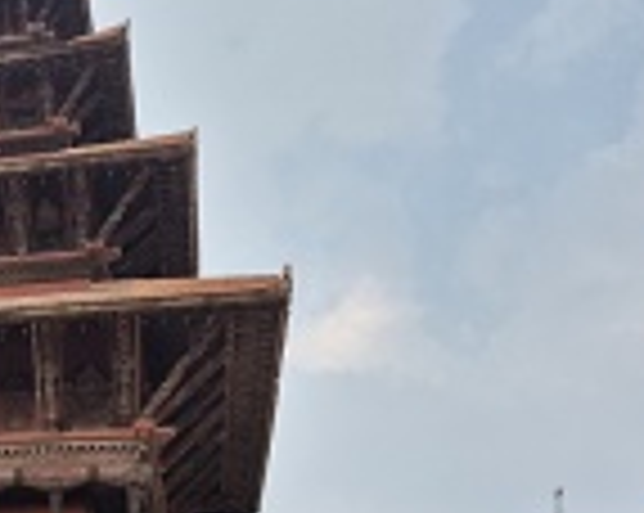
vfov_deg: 23.2
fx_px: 1199
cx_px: -117
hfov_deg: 26.8
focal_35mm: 63
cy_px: 513
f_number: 1.8
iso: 25
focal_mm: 5.4
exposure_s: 1/1324
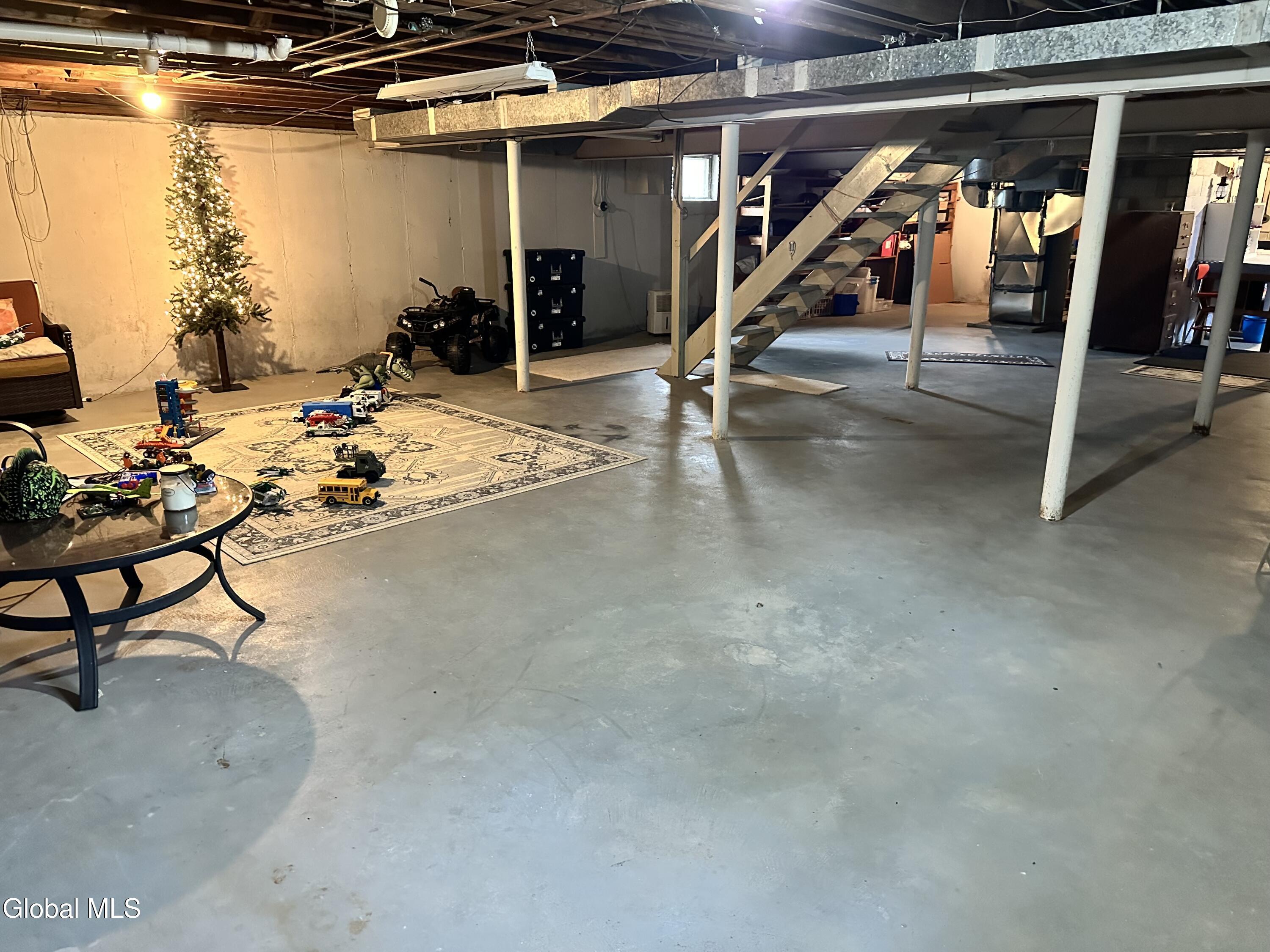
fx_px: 881
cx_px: 635
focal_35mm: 24
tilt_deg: -17.6
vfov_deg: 56.8
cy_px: 476
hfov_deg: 71.6
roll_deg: -0.1
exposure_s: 1/40
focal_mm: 6.86
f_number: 1.78
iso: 1000
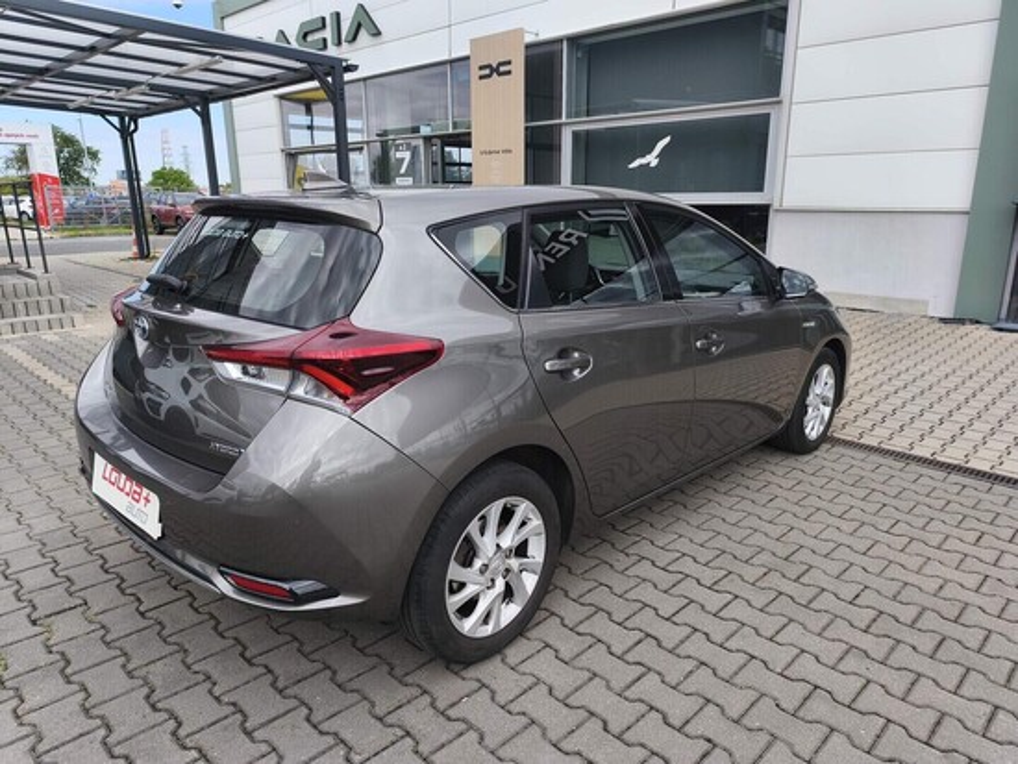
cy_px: 382
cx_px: 509
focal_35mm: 23
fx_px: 677
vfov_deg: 58.9
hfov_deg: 73.9
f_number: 1.65
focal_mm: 6.14
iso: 50
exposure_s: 1/518
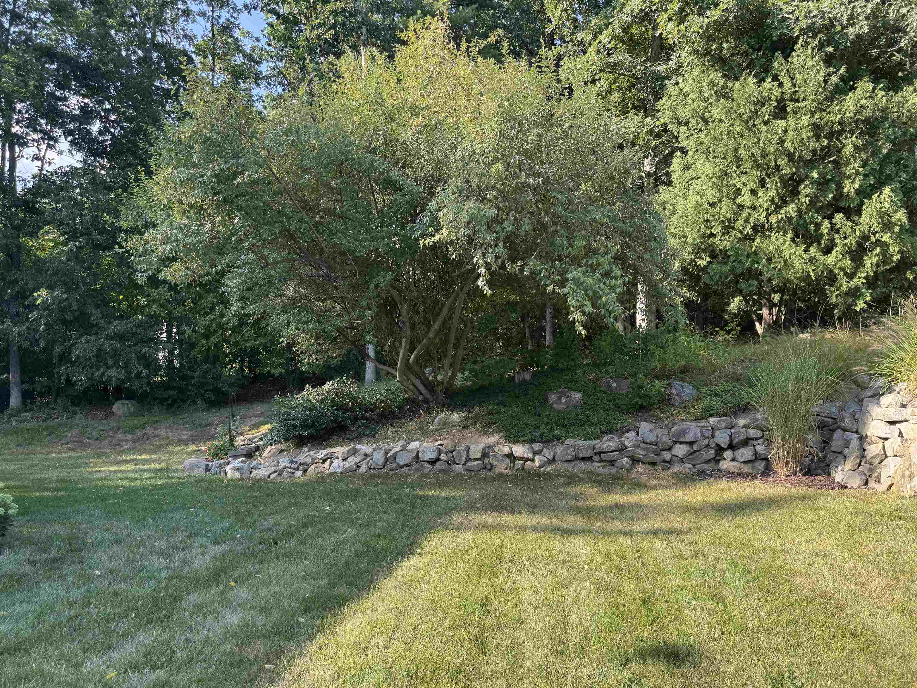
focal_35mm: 24
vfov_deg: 56.8
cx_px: 458
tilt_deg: +5.1
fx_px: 636
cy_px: 344
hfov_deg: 71.6
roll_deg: -0.8
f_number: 1.78
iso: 80
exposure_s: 1/484
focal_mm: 6.76
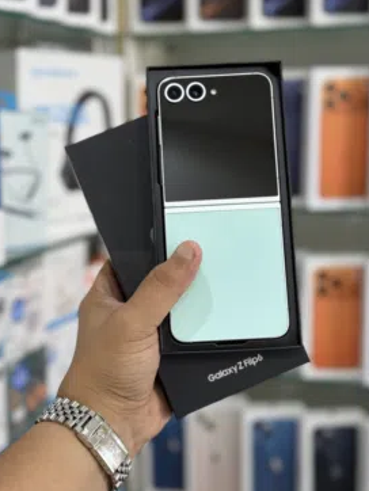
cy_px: 227
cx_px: 175
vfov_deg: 36.1
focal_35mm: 53
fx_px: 752
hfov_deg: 27.6
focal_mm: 6.76
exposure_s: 1/100
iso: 80
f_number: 1.78
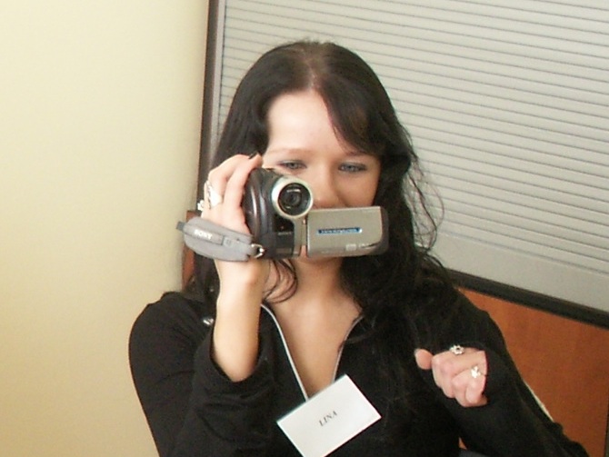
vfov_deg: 38.7
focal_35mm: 37
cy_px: 228
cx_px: 304
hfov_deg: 50.1
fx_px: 651
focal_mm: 7.7
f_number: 3.5
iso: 80
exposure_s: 1/40
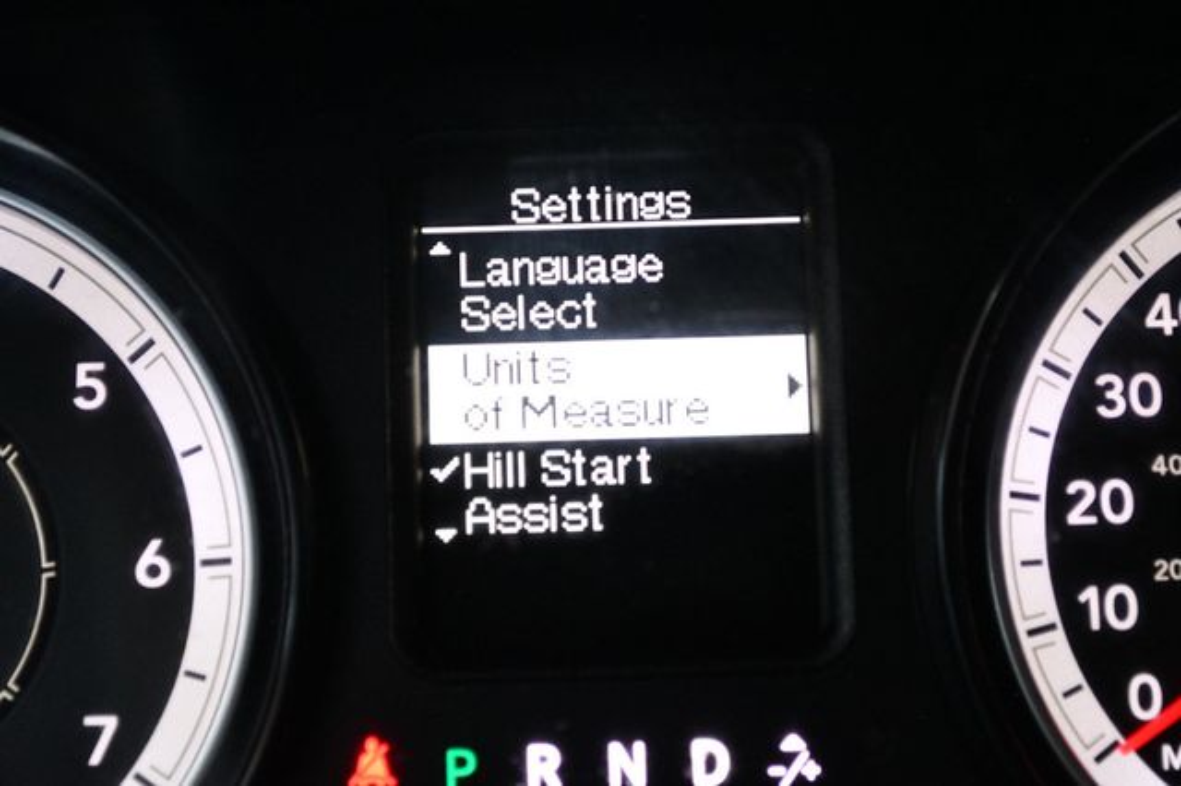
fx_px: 2689
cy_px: 393
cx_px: 590
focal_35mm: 82
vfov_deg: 16.6
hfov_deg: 24.8
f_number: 5.6
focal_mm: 55
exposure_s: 1/100
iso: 3200
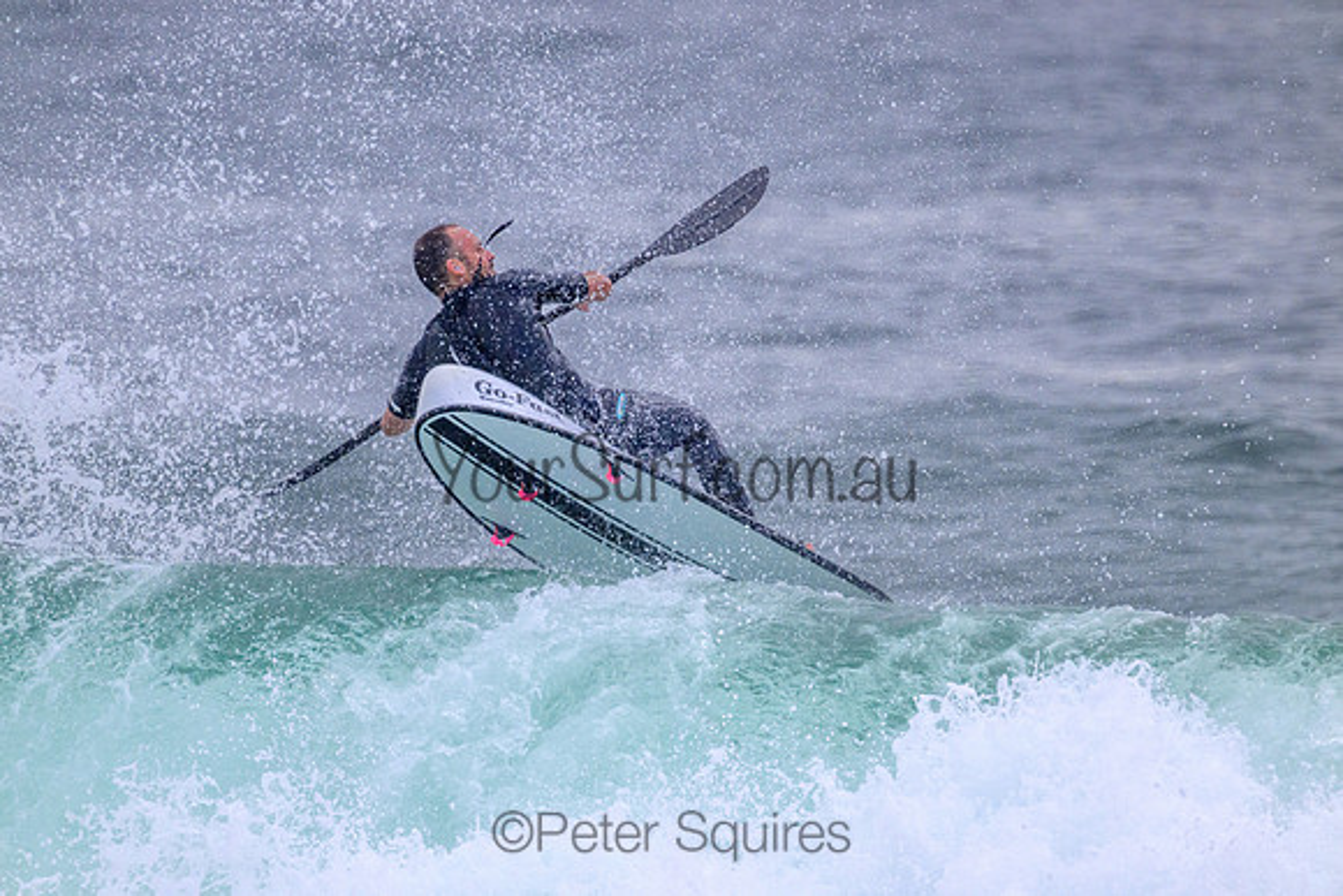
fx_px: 29850
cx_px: 672
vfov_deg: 1.7
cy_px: 448
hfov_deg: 2.6
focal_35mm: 800
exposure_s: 1/1600
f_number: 11
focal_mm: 800
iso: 1800
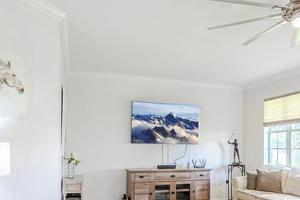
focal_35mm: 31
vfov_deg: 41.1
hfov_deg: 59.7
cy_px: 141
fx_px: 261
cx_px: 167
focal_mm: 14.6
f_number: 5
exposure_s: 1/40
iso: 80
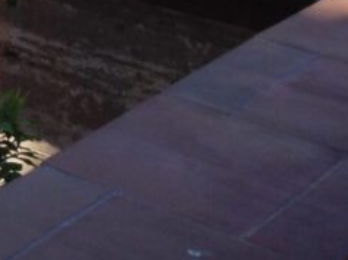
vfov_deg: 9.9
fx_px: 1426
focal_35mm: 142
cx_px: -370
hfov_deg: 12.2
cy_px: -207
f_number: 2.4
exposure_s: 1/1290
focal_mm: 4.12
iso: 50
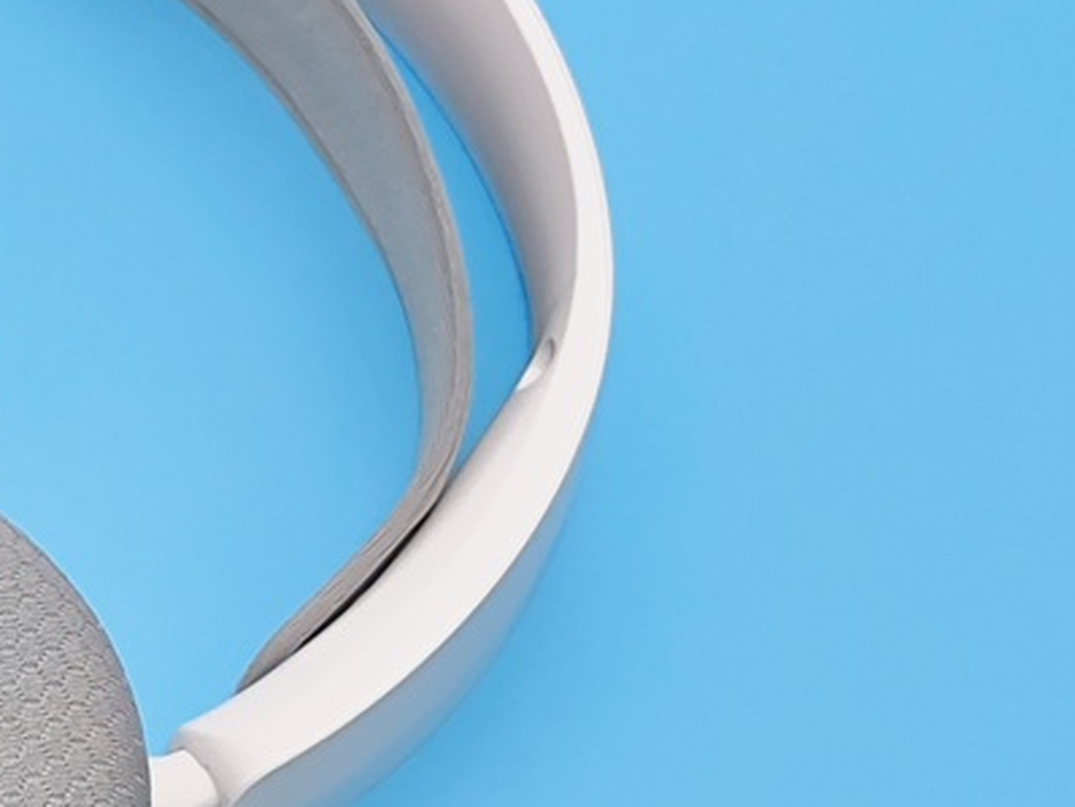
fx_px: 4475
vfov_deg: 10.3
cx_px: -297
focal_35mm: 144
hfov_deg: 13.2
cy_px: 381
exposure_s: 1/100
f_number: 1.65
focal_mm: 6.14
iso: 400
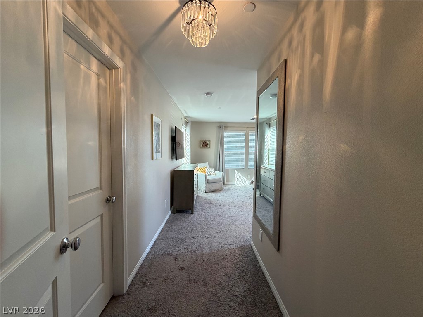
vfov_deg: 85.7
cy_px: 158
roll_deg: -0.3
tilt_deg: -2.5
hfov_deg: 102.1
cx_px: 212
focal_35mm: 14
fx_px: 171
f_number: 2.2
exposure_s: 1/120
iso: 250
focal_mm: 2.22
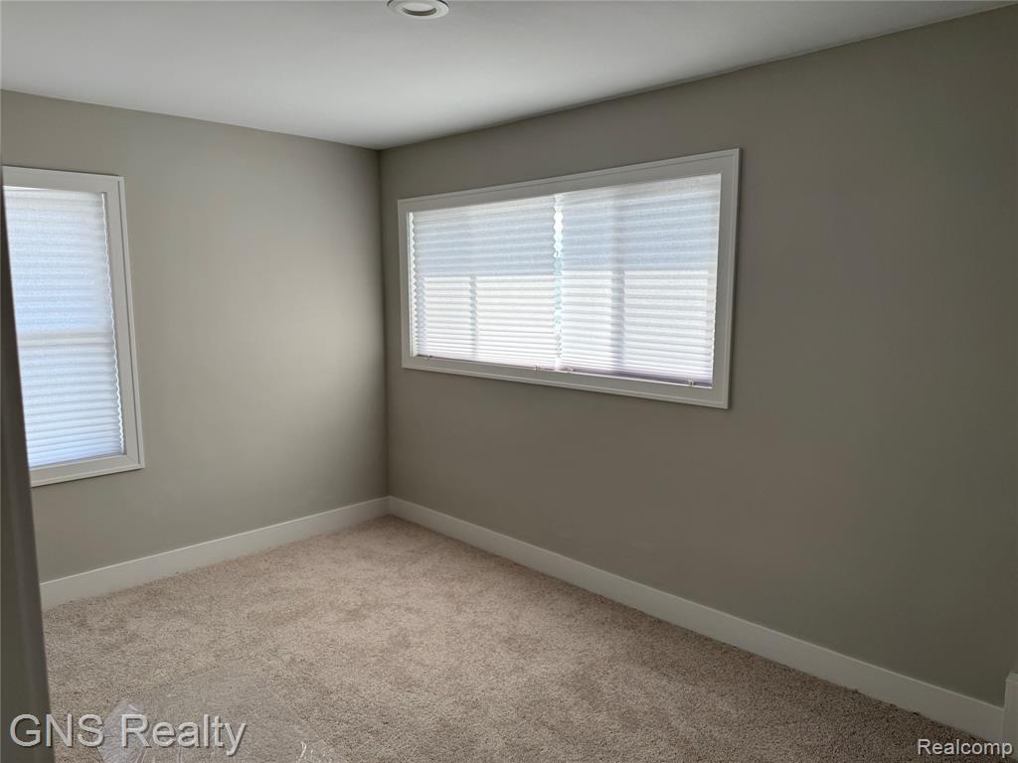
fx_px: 706
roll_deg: +0.3
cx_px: 509
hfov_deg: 71.6
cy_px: 382
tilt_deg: -7.0
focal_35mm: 24
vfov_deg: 56.8
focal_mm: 6.76
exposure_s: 1/464
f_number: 1.78
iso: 100
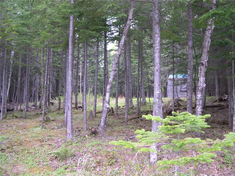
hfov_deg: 49.0
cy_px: 88
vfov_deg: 37.7
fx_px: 258
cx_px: 118
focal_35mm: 38
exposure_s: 1/43.8
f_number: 2.8
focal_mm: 8
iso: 100
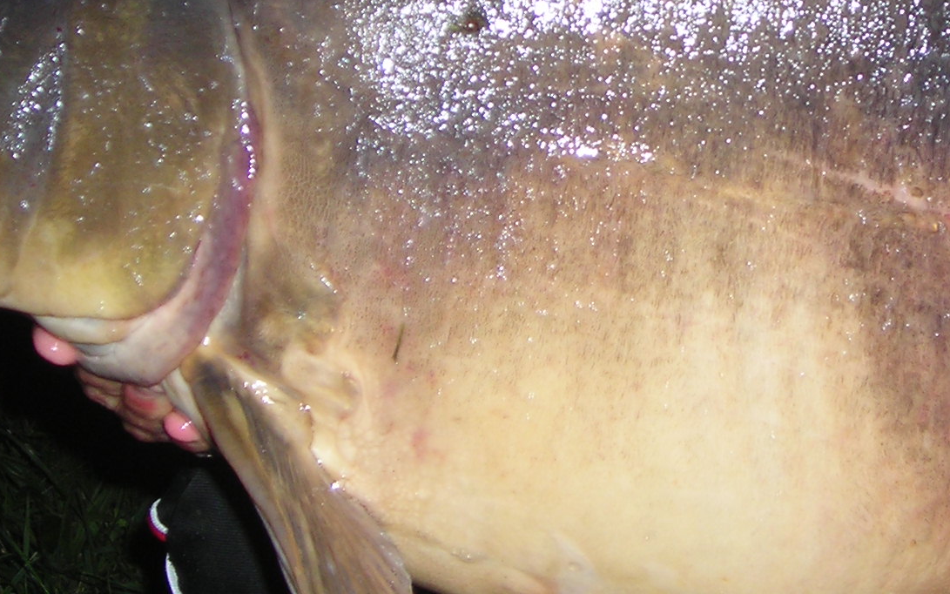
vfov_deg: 12.3
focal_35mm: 104
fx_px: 2693
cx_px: 798
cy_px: -124
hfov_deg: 19.7
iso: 72
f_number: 3.2
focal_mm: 6.3
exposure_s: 1/60.1
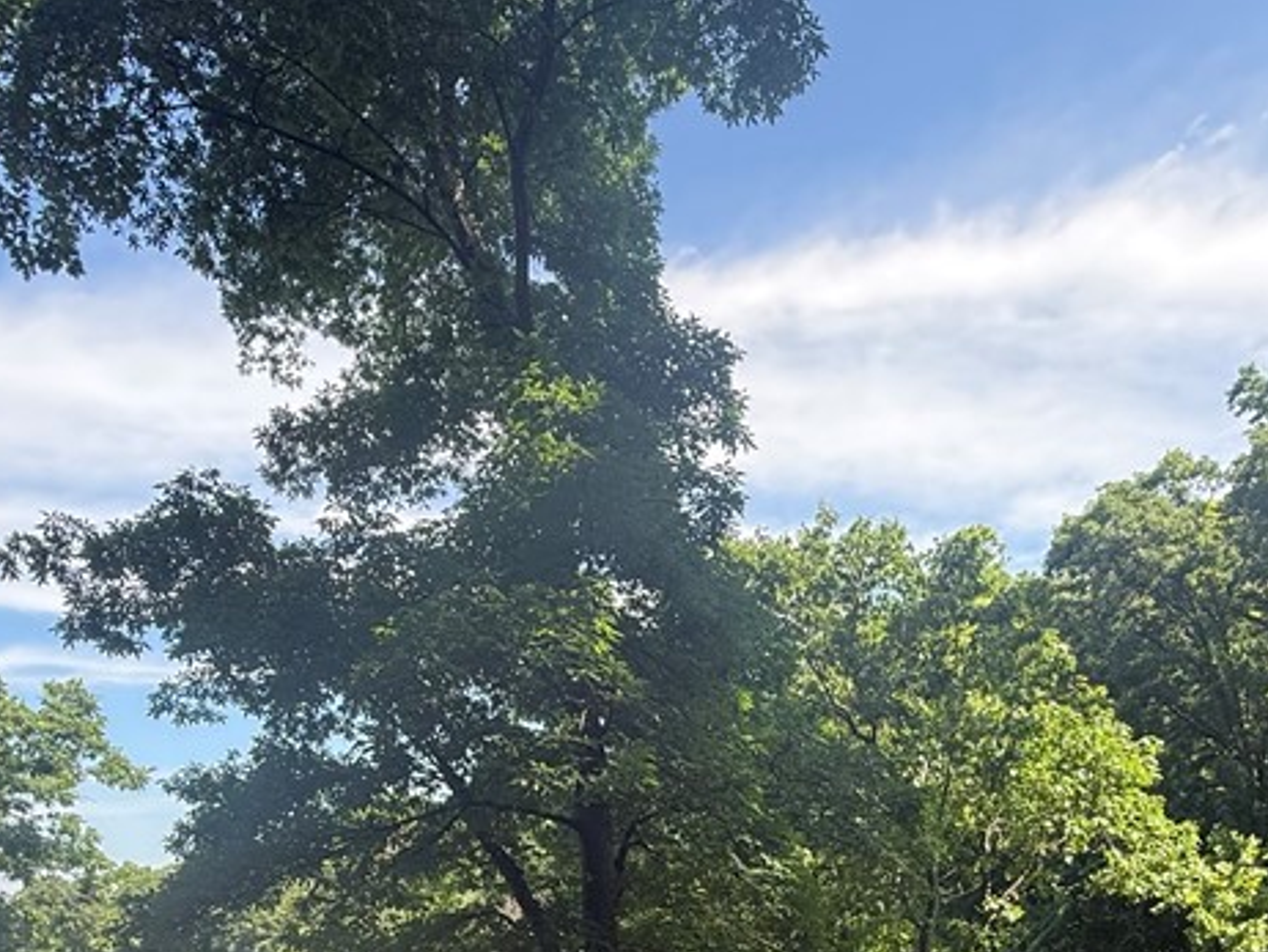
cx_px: 755
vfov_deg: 39.7
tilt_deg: -4.4
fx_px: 1136
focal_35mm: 31
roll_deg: +3.8
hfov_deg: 57.9
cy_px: 963
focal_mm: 2.22
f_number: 2.2
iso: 64
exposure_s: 1/370
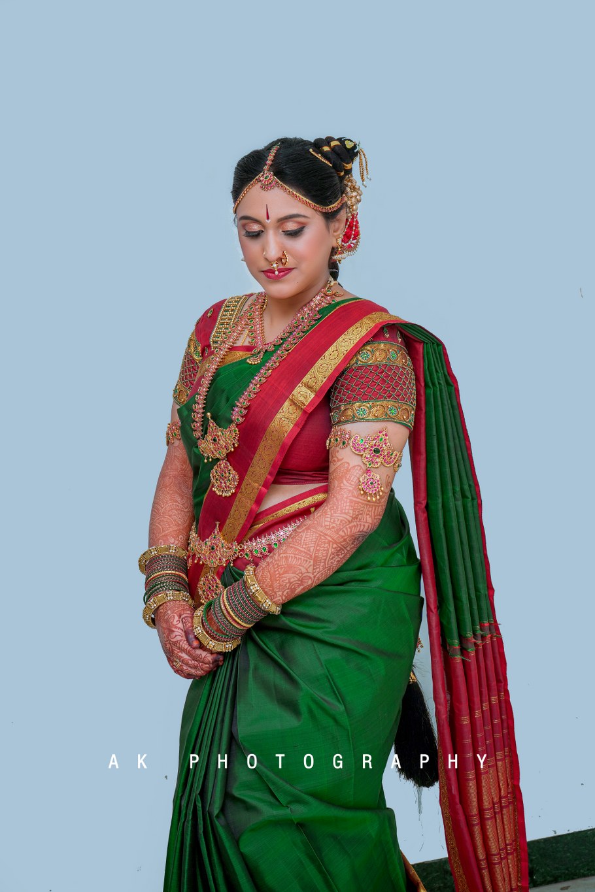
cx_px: 298
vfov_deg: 28.8
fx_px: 1735
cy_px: 446
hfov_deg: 19.5
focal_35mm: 70
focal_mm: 70
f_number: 8
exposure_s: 1/125
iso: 320
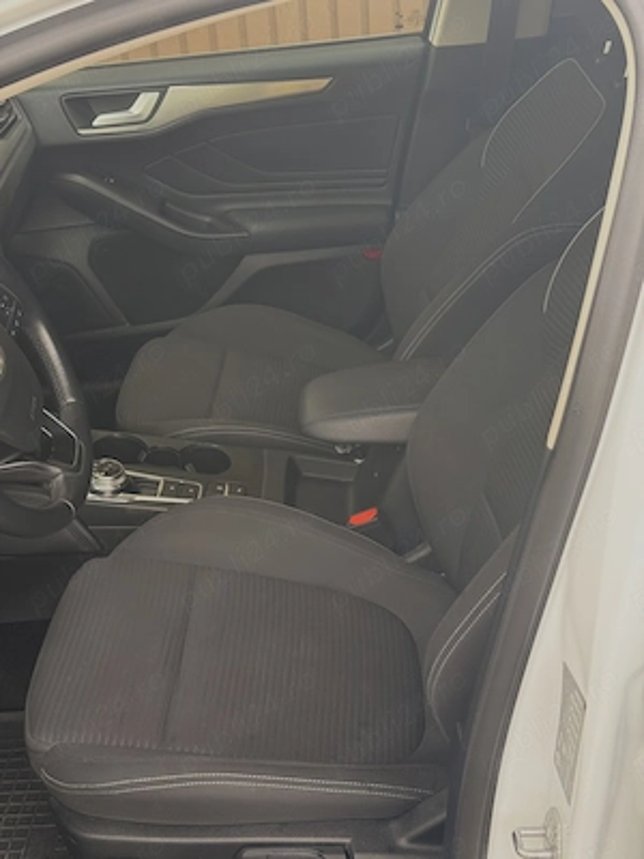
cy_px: 430
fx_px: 1191
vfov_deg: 39.7
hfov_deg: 30.3
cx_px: 322
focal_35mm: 48
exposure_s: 1/224
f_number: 1.78
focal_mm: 6.76
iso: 125
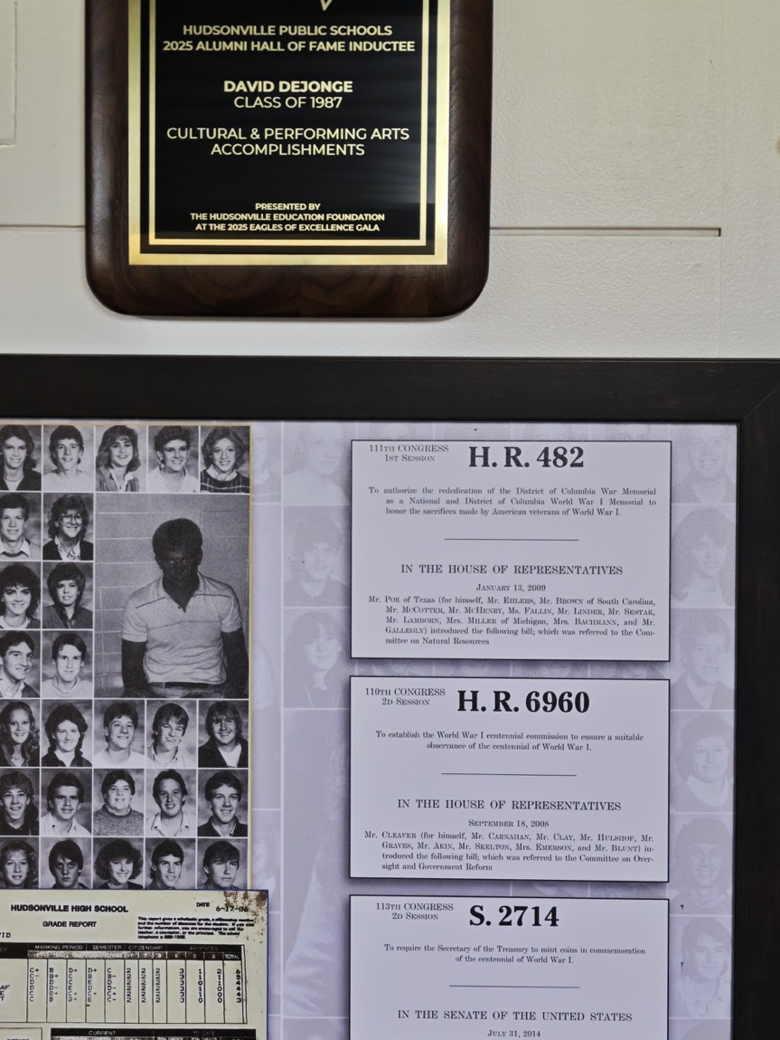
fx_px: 2162
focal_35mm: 72
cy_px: 486
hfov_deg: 20.4
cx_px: 269
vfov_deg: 27.0
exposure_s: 1/120
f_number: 1.63
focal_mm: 8.72
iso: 250
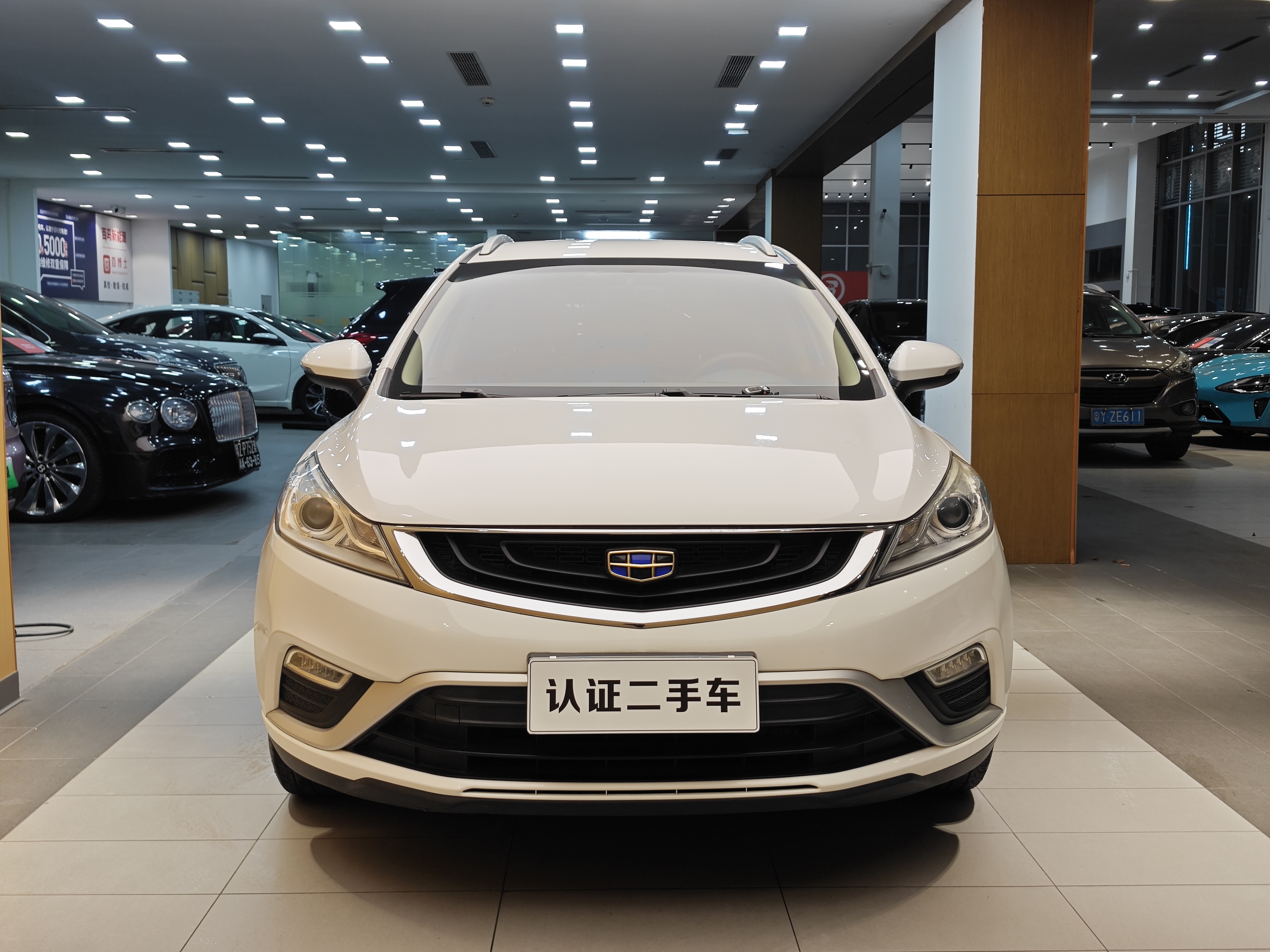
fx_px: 1284
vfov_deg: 40.7
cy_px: 476
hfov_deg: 52.6
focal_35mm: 35
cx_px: 635
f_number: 1.9
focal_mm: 8.7
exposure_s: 1/100
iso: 80
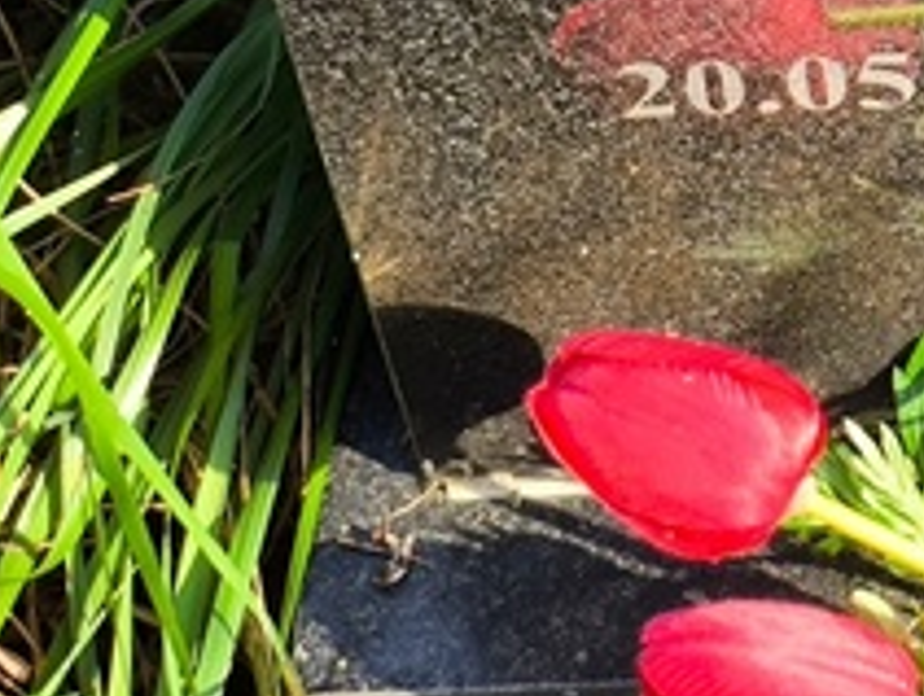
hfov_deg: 10.2
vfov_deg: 7.8
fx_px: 5054
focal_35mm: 189
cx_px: 1220
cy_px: -193
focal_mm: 4.71
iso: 50
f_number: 1.7
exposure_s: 1/338
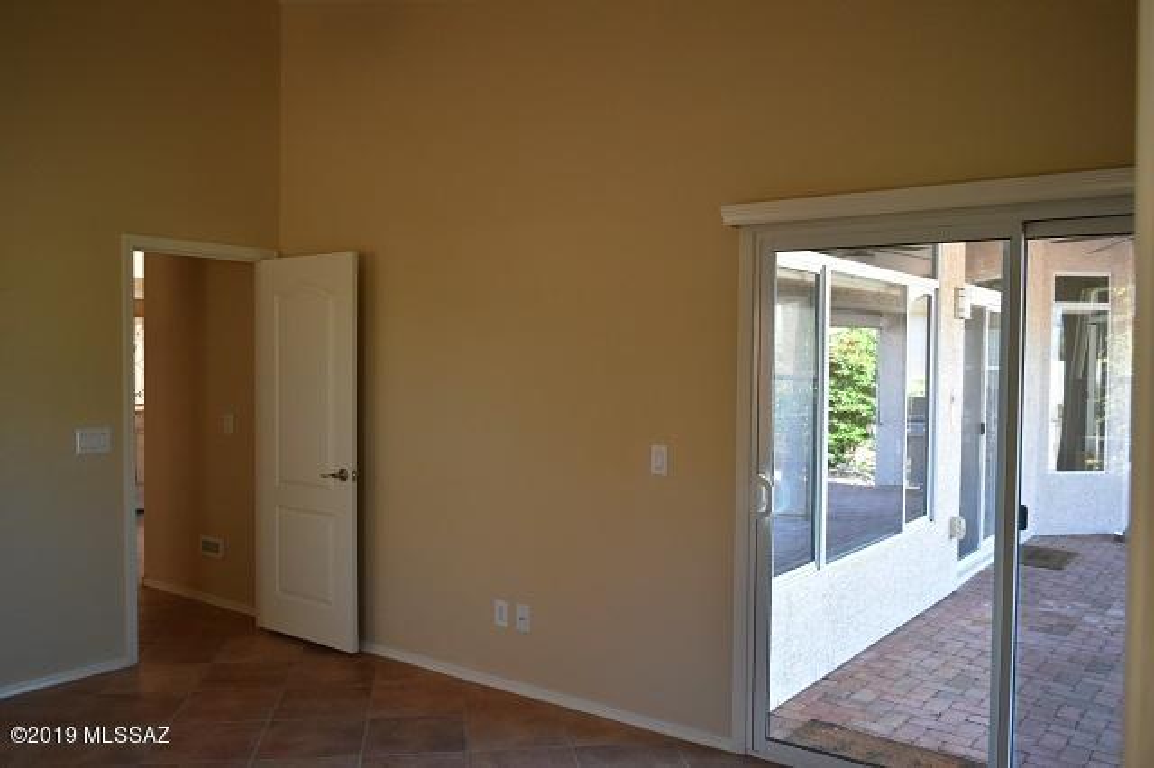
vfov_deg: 43.6
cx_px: 577
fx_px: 961
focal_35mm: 30
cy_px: 384
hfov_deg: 62.0
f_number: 3.8
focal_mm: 20
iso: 800
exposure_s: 1/125
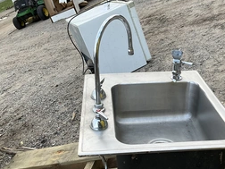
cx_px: 136
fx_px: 299
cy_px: 101
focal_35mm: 46
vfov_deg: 31.4
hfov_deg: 41.0
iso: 25
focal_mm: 3
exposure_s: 1/122
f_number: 1.8
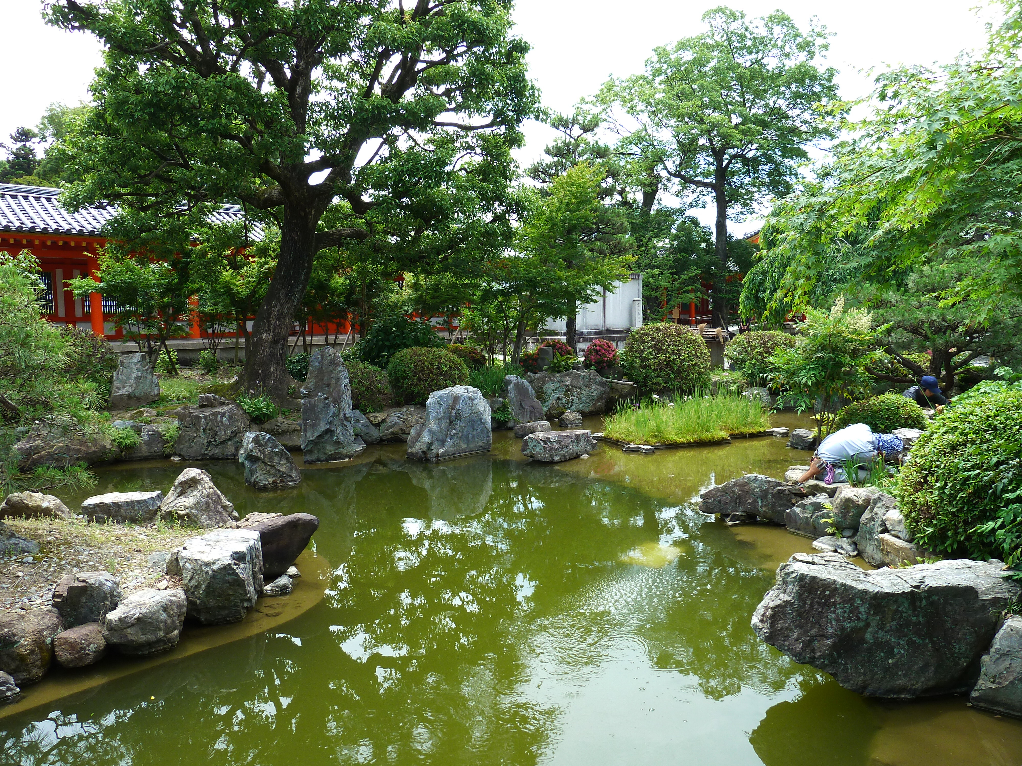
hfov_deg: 69.4
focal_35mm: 25
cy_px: 383
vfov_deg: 54.9
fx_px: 738
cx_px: 511
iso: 80
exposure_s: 1/160
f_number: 4
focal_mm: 4.1
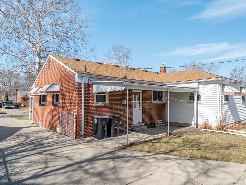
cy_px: 93
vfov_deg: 56.8
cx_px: 133
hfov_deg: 71.5
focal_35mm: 24
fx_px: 171
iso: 500
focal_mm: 14.6
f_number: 6.4
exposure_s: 1/500
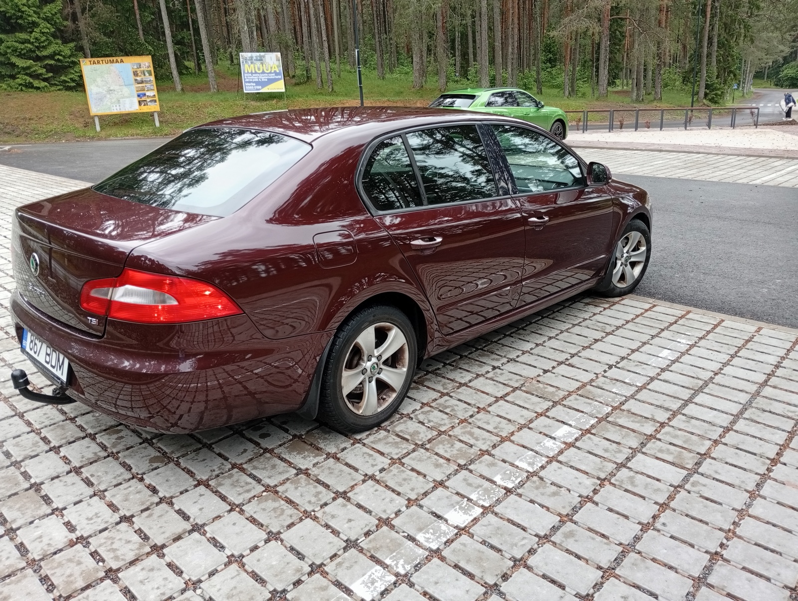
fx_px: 623
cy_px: 300
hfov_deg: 65.2
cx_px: 399
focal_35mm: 27
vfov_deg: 51.5
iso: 71
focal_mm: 3.98
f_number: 1.8
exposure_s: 1/100
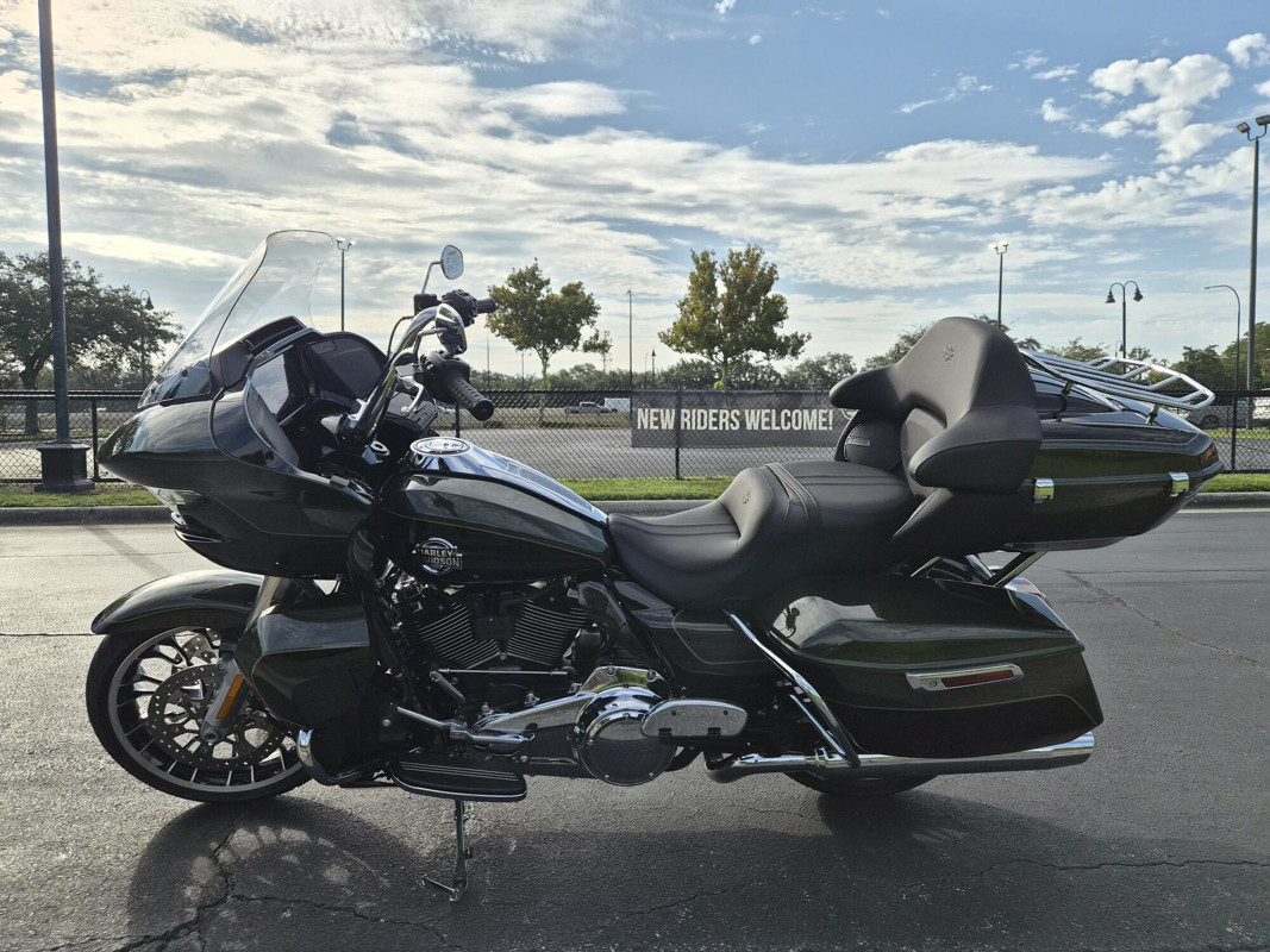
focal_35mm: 23
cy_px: 476
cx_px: 635
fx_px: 844
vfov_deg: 58.9
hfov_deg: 73.9
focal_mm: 5.4
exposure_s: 1/7696
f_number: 1.8
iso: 64
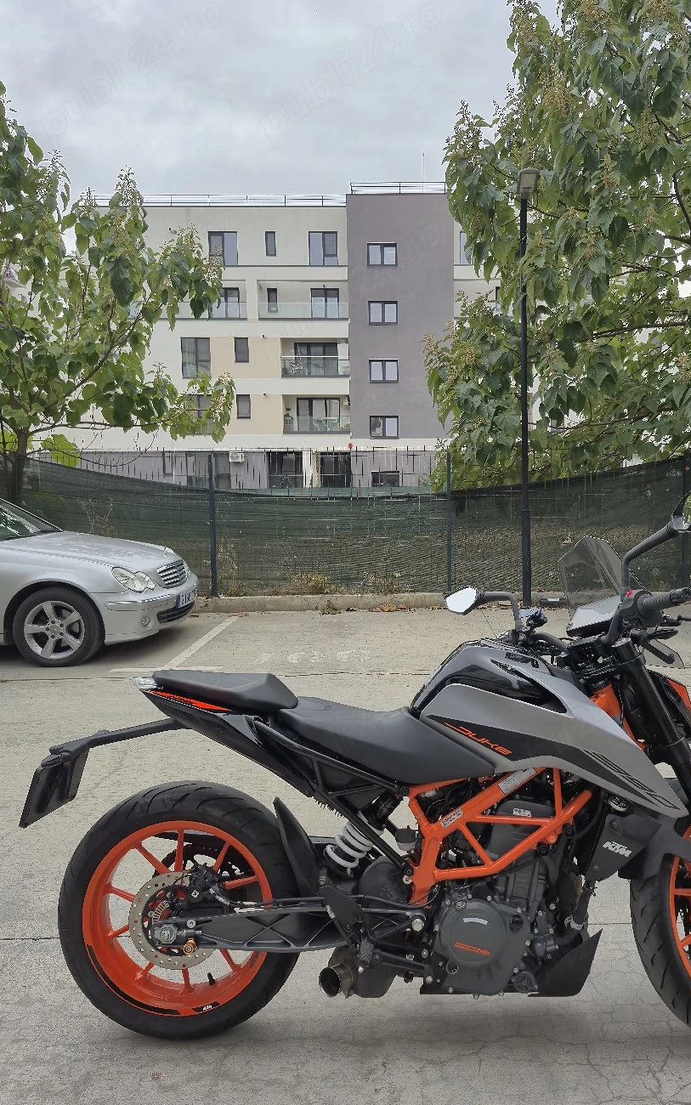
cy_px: 545
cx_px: 407
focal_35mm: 25
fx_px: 753
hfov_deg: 49.1
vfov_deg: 72.5
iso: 25
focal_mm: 5.4
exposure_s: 1/625
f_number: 1.8
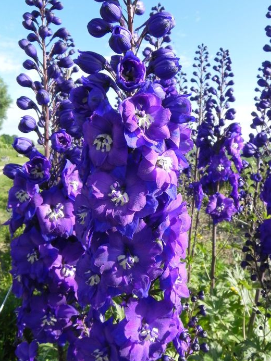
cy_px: 175
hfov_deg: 46.8
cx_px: 133
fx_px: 313
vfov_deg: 59.9
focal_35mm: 30
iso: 160
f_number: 5.6
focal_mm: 4.6
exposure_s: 1/284
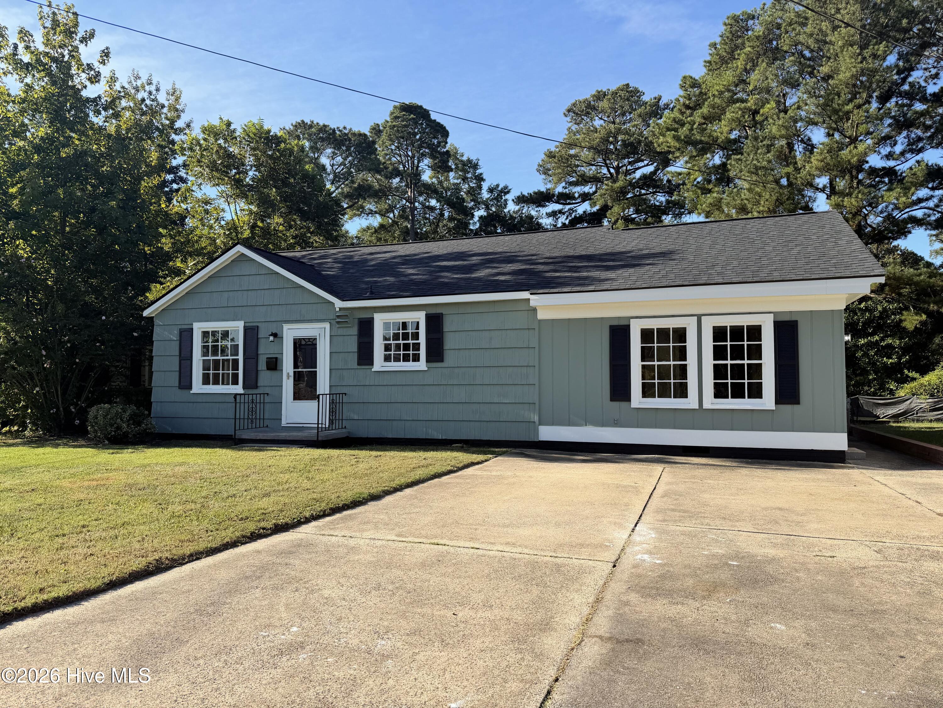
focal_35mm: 24
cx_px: 472
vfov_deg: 56.8
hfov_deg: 71.6
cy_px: 354
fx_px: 654
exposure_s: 1/2703
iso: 80
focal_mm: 6.76
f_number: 1.78
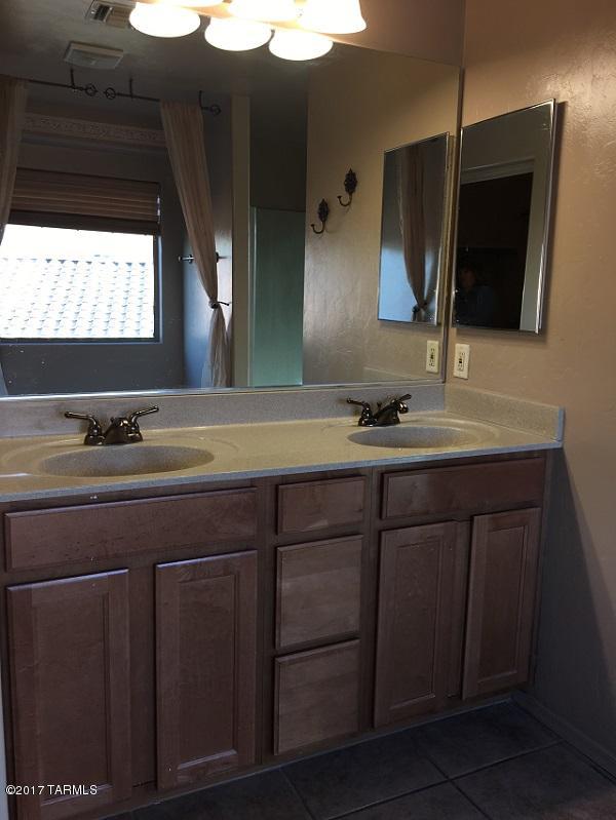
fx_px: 688
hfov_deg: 48.3
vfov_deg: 61.6
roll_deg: -1.8
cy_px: 410
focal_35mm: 29
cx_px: 308
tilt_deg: -9.0
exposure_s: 1/30
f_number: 2.2
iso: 25
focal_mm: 4.15
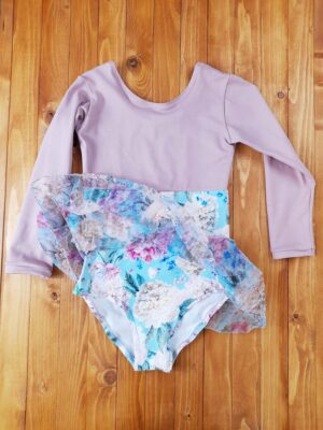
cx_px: 162
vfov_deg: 69.4
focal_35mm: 25
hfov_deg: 54.9
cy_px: 215
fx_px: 311
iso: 64
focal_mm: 4.6
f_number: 2
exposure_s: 1/50
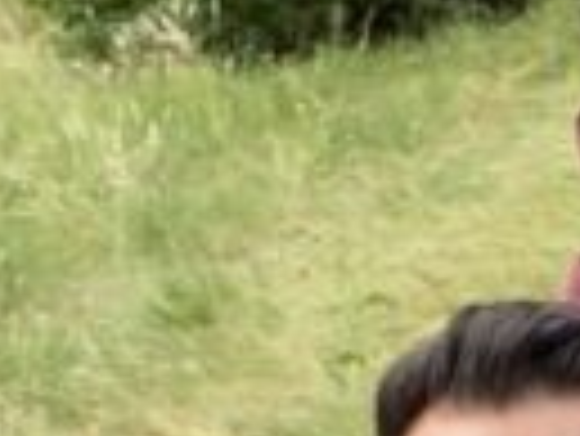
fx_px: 3052
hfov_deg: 10.6
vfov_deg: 7.8
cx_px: 746
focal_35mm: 182
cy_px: 930
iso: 25
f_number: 2.2
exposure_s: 1/152
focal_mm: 2.71
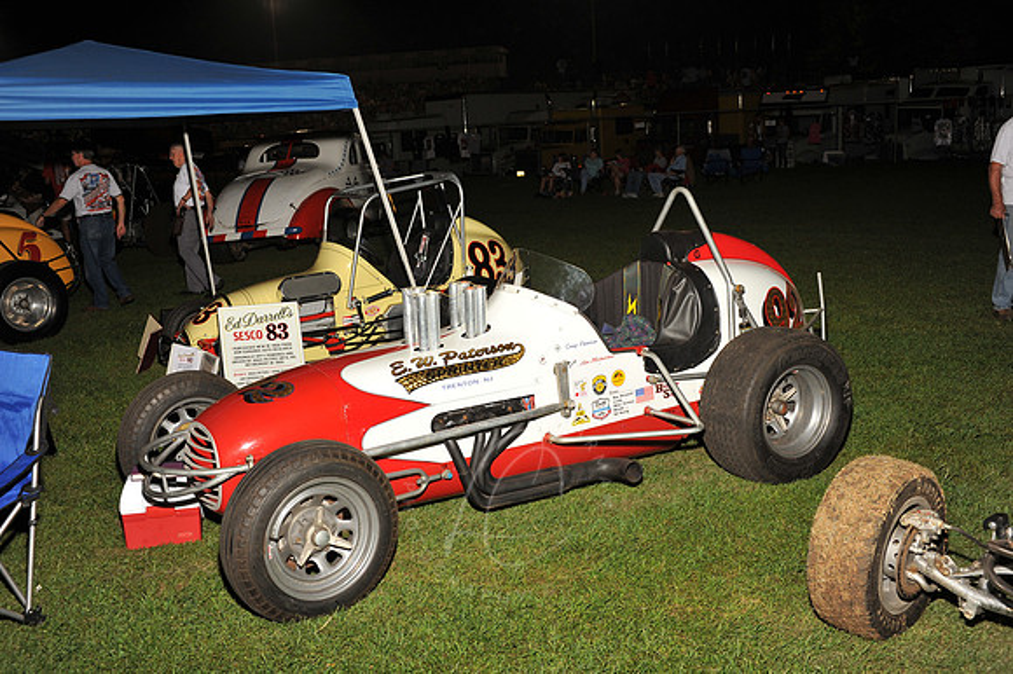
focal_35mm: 40
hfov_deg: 48.5
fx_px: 1125
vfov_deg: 33.4
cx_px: 506
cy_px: 337
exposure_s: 1/250
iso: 500
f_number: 6.3
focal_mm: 40
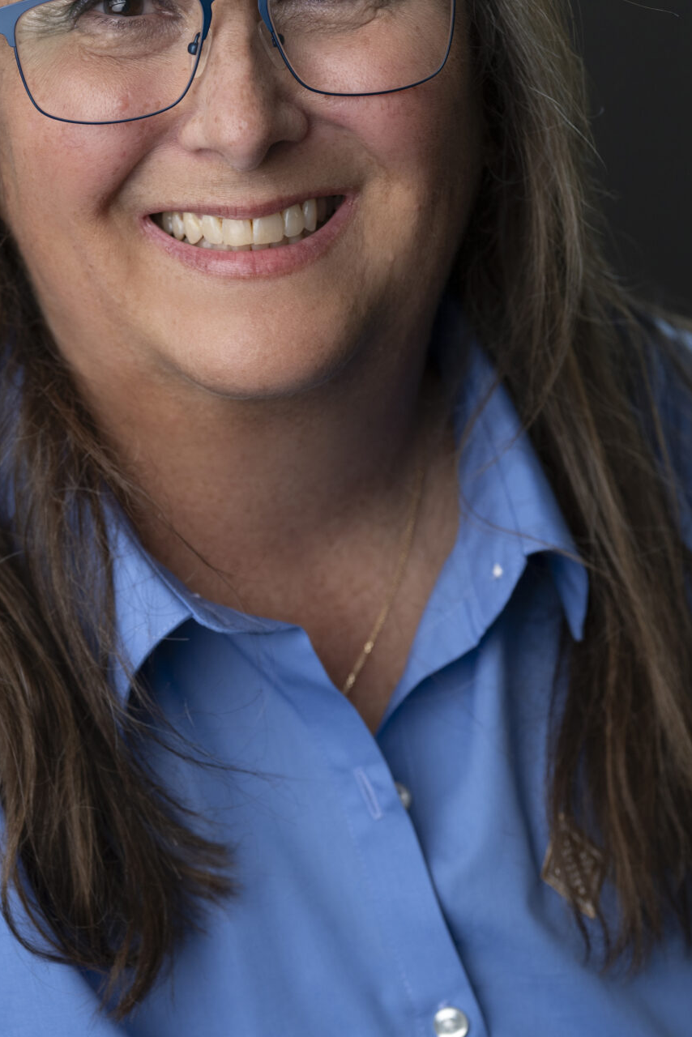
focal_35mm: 100
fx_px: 2882
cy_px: 473
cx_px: 222
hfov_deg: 13.7
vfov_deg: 20.4
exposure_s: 1/160
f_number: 3.5
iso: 250
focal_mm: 50
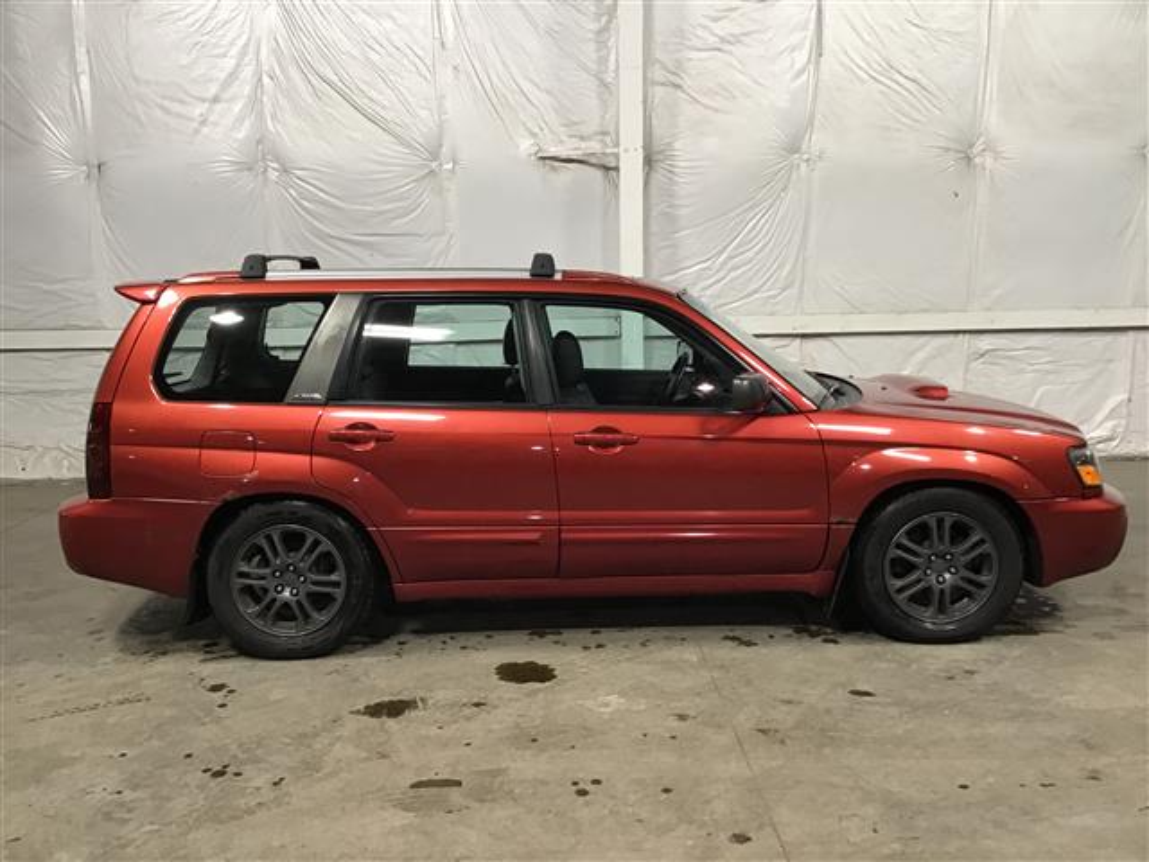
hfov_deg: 58.4
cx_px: 574
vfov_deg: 45.4
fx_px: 1029
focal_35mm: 31
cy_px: 431
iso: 80
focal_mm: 3.3
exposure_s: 1/30
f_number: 2.4
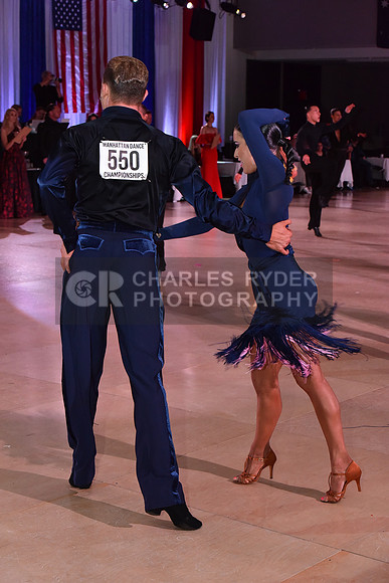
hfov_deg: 19.5
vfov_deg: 28.8
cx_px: 194
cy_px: 292
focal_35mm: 70
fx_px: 1134
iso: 2500
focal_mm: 70
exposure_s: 1/320
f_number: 7.1
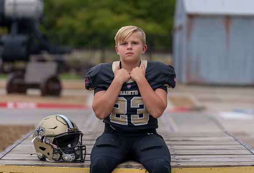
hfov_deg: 16.6
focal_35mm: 122
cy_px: 86
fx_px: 871
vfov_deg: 11.4
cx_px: 120
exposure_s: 1/400
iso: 100
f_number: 2.8
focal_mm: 115
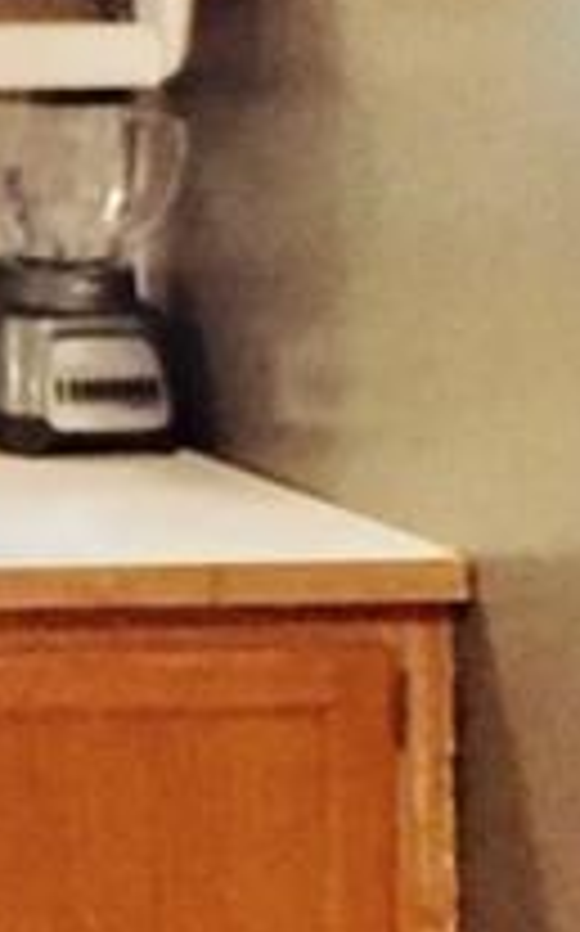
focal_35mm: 223
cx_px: -1425
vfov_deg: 9.3
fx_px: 5652
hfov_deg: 5.4
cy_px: 1130
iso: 500
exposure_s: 1/15
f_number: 2.2
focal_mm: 4.15
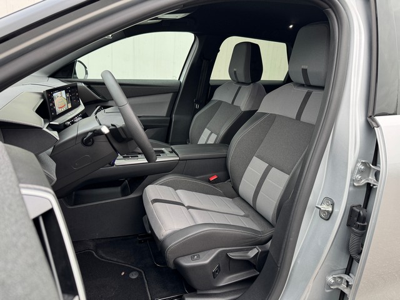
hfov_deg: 71.6
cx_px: 200
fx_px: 277
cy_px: 150
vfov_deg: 56.8
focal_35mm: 24
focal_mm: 6.76
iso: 200
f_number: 1.78
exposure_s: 1/121
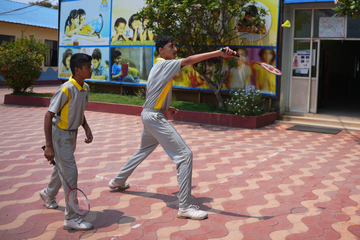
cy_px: 87
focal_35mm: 35
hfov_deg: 53.6
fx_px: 350
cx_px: 233
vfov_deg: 37.6
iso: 160
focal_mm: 24
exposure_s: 1/3200
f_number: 2.8
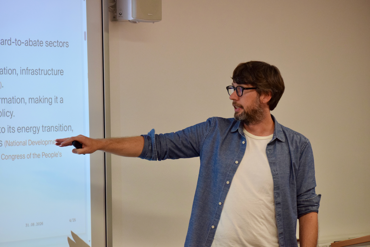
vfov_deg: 9.1
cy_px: 124
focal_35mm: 150
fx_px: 1542
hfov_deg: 13.7
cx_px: 185
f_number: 4.8
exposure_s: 1/125
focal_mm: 100
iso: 1100
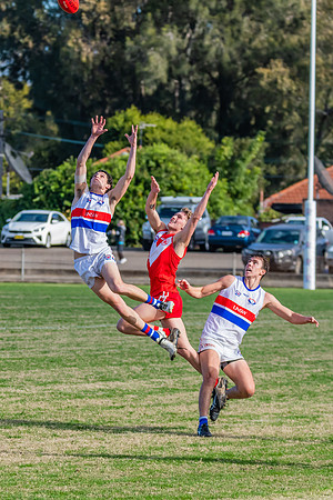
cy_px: 287
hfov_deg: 4.0
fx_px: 4781
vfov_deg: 6.0
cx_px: 62
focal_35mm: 345
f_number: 7.1
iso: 800
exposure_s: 1/1600
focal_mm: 200
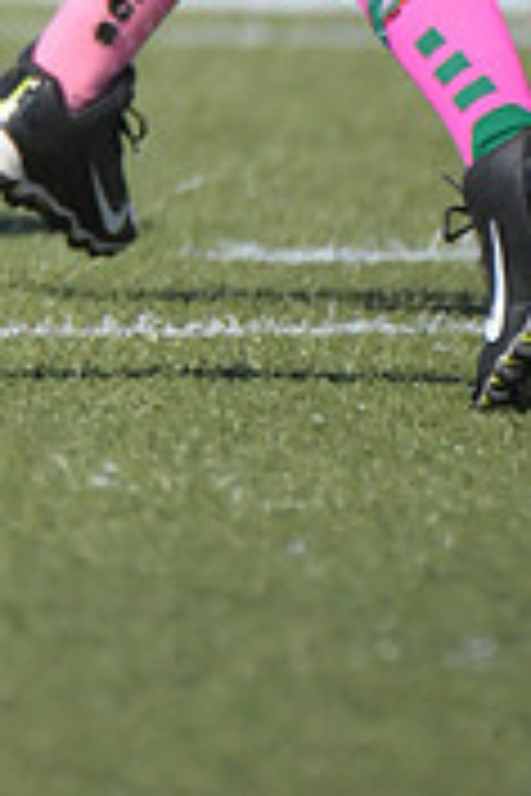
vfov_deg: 1.1
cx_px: -74
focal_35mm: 1963
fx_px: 43428
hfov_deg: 0.7
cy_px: -405
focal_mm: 400
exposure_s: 1/8000
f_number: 4
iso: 1000
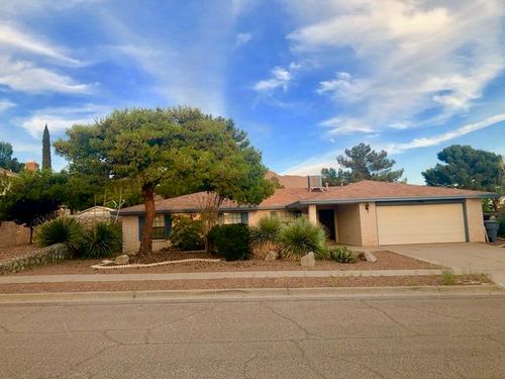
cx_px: 252
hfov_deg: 63.4
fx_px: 408
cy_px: 190
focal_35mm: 28
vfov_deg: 49.7
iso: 20
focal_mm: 3.99
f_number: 1.8
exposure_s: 1/230
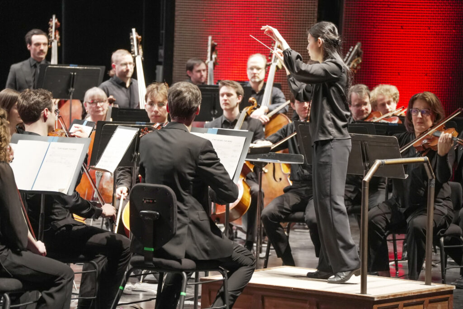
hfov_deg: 11.0
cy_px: 154
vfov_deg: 7.4
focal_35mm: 186
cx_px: 232
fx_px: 2393
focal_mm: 186
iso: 10000
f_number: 5.6
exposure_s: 1/125
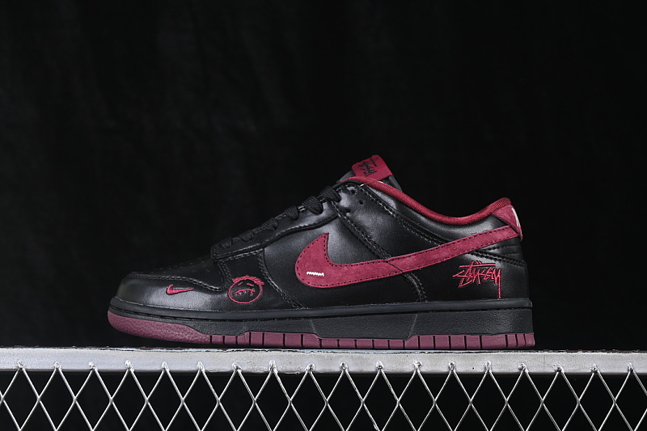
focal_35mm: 75
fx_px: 1348
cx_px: 324
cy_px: 216
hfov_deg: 27.0
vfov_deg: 18.2
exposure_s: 1/60
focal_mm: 50
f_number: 6.3
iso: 160
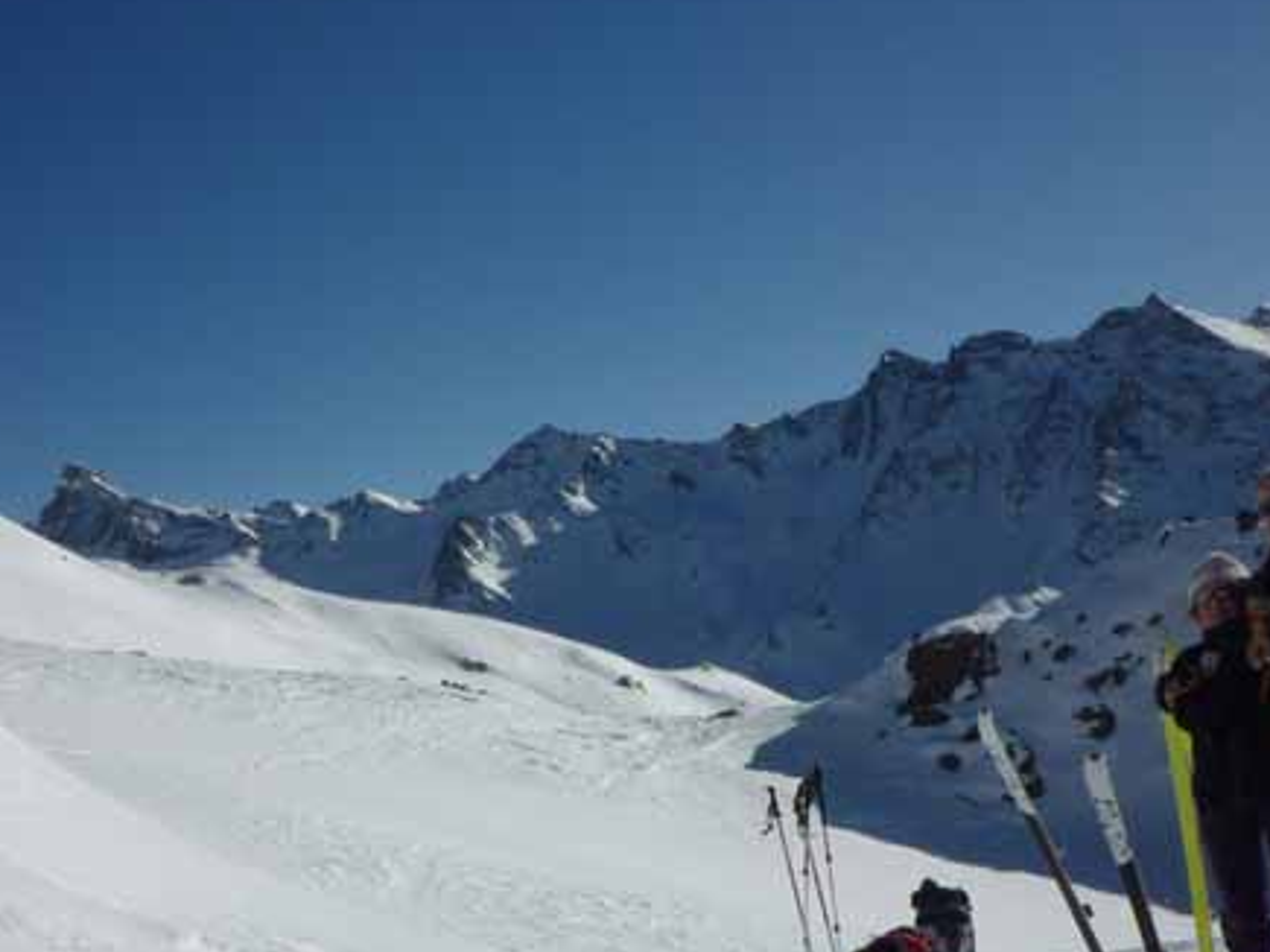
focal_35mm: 46
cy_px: 645
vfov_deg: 31.2
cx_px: 511
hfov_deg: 41.1
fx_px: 1687
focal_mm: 4.4
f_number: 7.1
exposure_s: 1/800
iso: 100
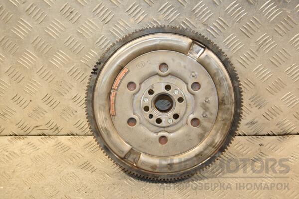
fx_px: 473
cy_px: 100
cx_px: 150
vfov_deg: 23.8
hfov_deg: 35.1
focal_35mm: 57
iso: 800
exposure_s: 1/160
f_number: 5
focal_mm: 38
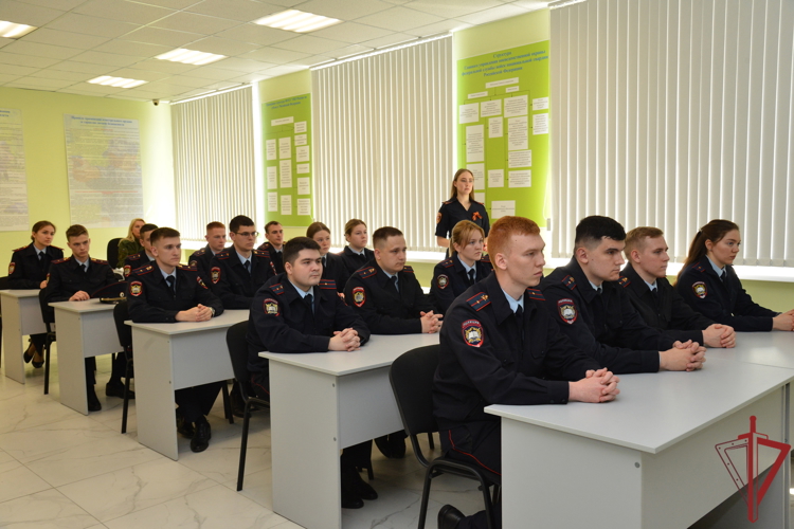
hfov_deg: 60.3
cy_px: 264
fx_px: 684
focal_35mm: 31
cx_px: 397
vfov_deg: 42.3
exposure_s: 1/160
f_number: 8
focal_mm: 31
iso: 1600
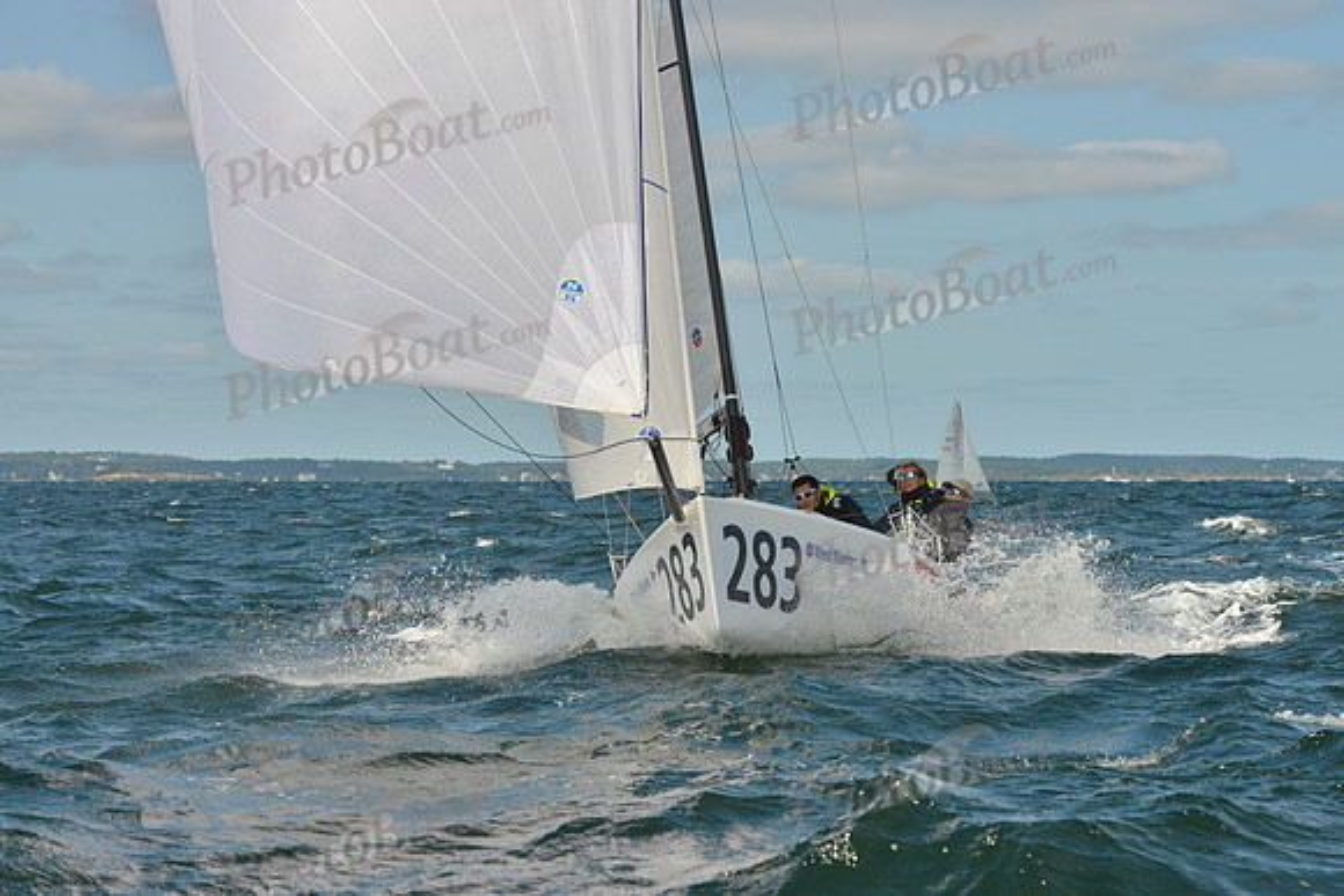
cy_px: 448
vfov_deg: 14.4
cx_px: 672
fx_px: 3547
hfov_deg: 21.5
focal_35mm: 95
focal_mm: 95
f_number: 10
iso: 400
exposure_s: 1/1600
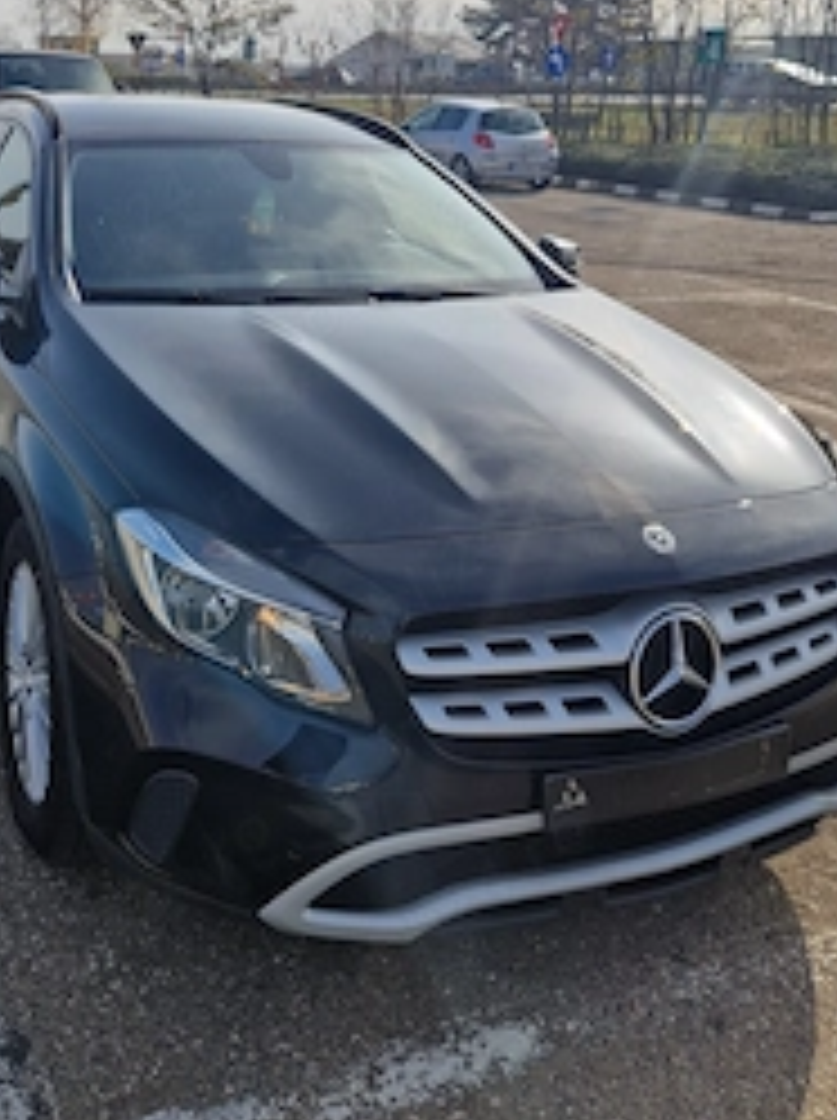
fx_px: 1196
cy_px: 306
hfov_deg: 38.2
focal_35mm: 37
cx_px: 284
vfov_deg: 48.6
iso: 50
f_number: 1.8
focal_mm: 5.4
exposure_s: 1/2500
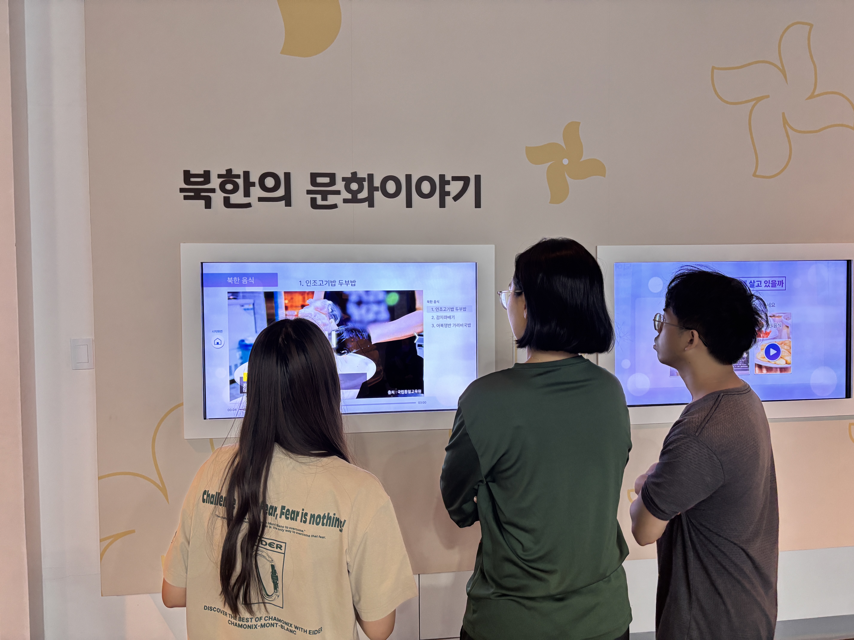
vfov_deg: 53.1
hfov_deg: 67.3
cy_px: 320
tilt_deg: -1.4
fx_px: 641
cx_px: 427
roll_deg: +0.6
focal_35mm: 26
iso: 160
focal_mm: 5.96
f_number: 1.6
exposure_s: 1/60
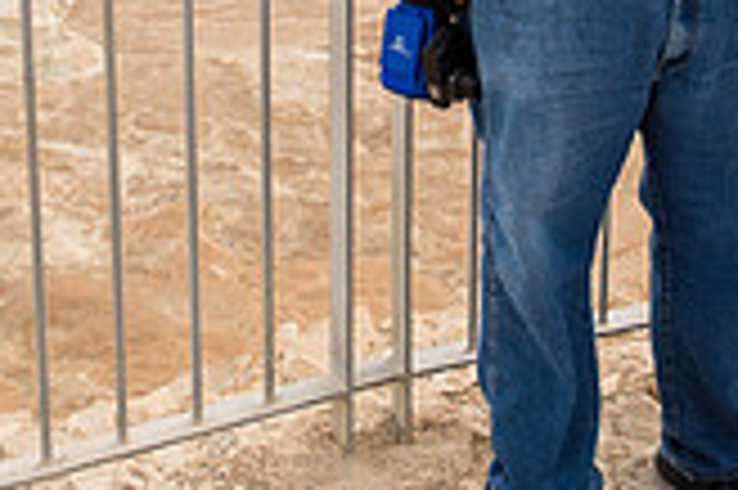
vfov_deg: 15.0
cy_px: -223
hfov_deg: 23.9
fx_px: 1741
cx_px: 346
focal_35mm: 85
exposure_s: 1/2000
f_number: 2.8
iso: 200
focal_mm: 24
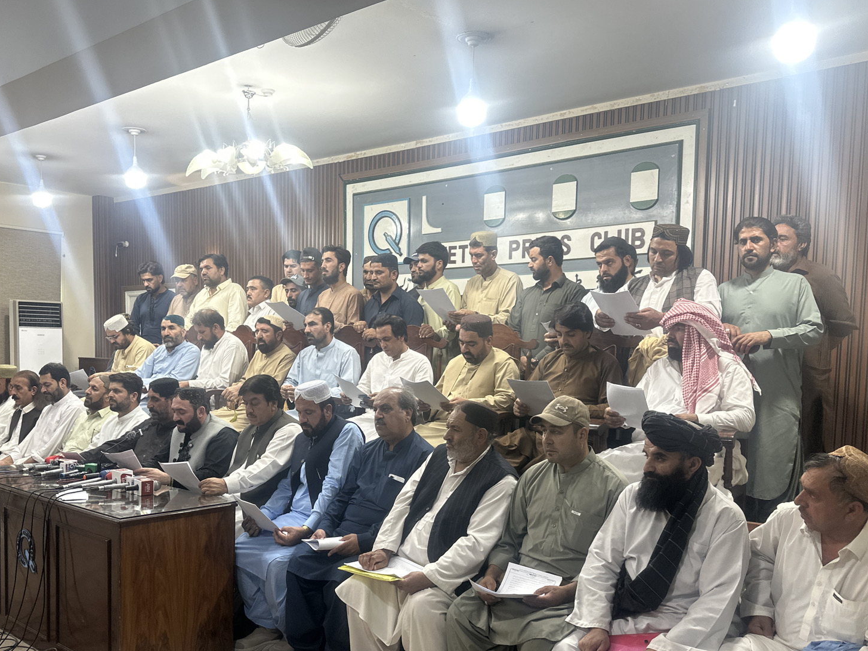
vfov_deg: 42.6
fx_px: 827
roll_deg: -2.0
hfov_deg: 55.3
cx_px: 397
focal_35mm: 33
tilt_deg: -4.6
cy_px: 406
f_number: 1.78
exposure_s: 1/100
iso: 160
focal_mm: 6.86
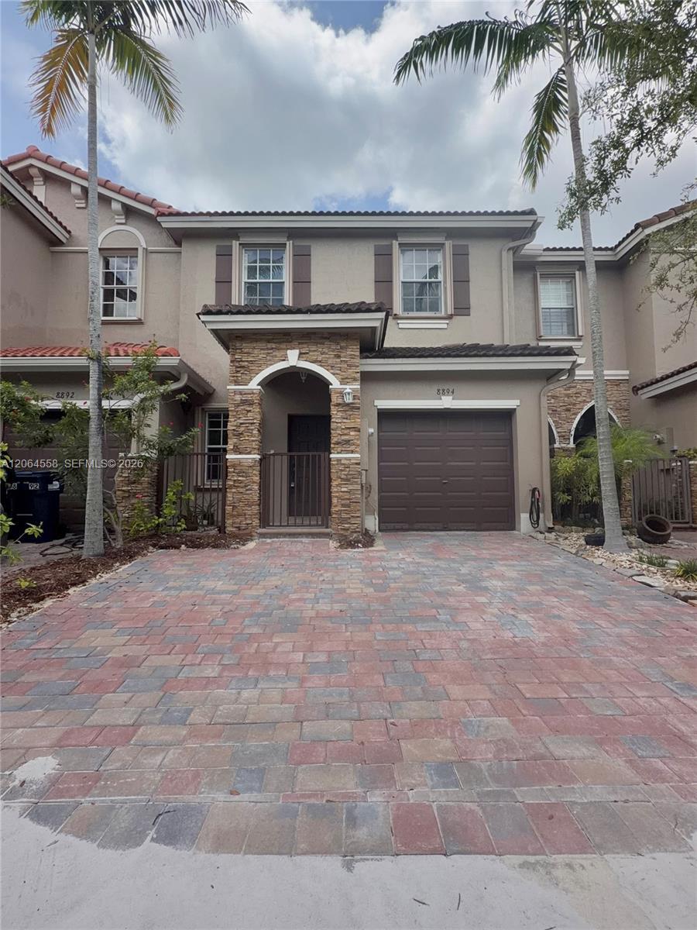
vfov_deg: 102.1
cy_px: 465
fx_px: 376
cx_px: 348
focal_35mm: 14
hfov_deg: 85.7
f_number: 2.2
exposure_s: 1/770
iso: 32
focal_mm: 2.22
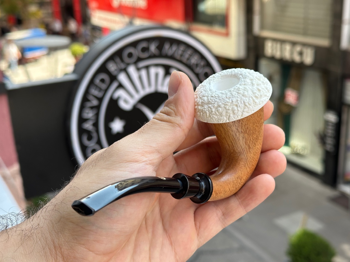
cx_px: 175
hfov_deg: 39.7
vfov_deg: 30.3
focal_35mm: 48
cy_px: 131
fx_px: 485
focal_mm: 6.86
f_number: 1.78
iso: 64
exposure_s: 1/482
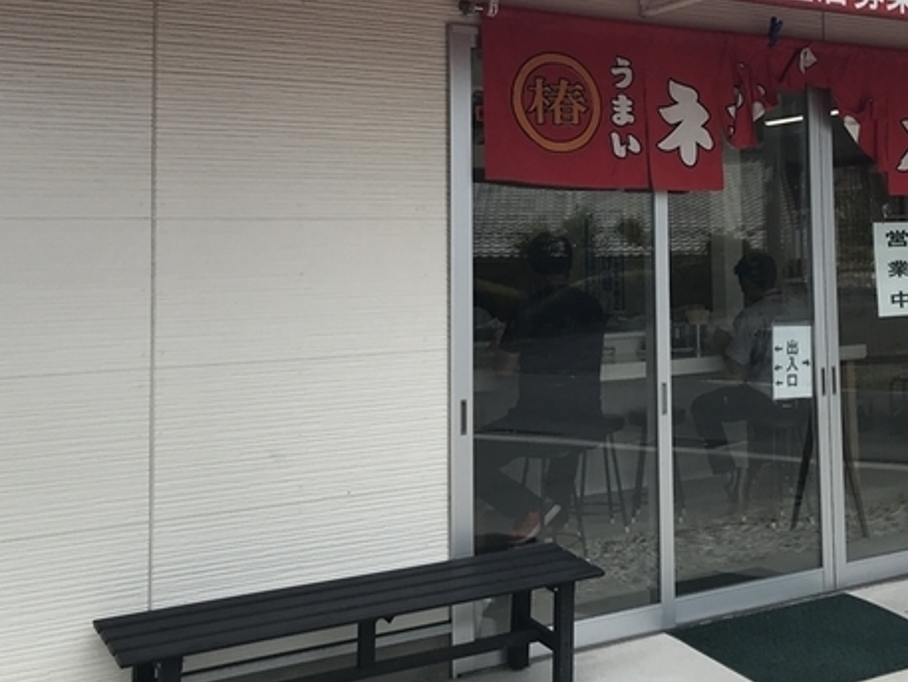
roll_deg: +1.5
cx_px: 705
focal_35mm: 49
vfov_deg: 29.3
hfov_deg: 37.7
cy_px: 175
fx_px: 1286
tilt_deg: +4.1
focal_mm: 3.99
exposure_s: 1/1808
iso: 20
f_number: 1.8
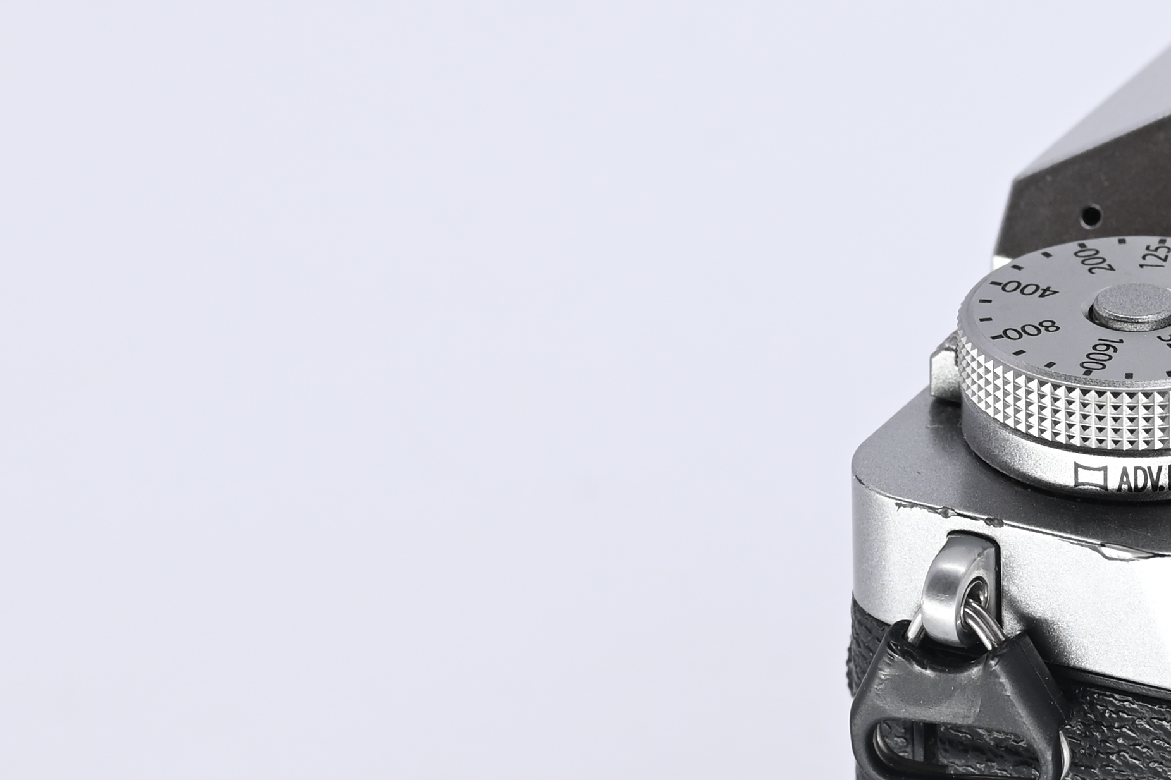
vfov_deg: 5.1
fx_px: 8717
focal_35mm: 268
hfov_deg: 7.7
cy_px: 536
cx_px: 1132
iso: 500
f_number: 9
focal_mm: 84
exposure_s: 1/200
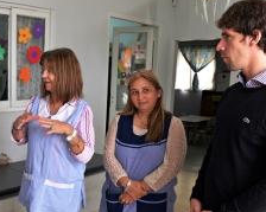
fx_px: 354
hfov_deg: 39.0
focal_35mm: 45
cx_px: 39
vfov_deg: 33.3
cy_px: 126
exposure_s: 1/160
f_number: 6.3
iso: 800
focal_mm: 24
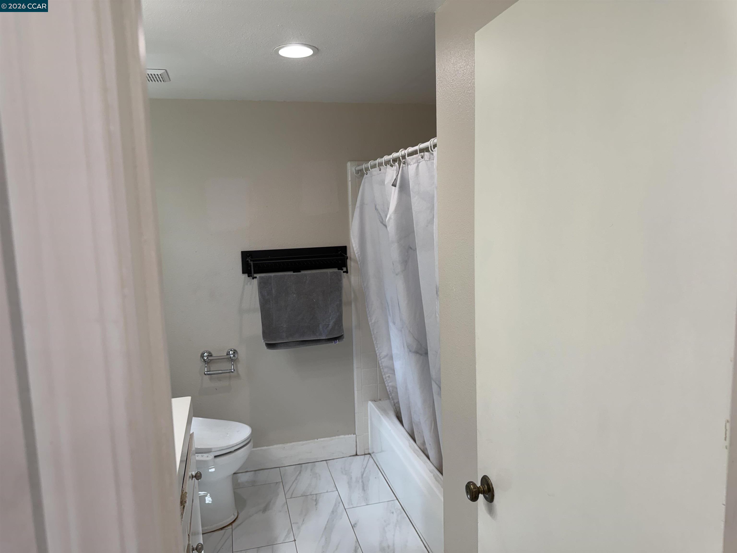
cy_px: 276
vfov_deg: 56.8
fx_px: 511
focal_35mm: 24
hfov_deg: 71.6
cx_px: 368
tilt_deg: -7.3
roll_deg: +3.1
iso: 64
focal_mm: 6.76
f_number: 1.78
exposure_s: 1/120
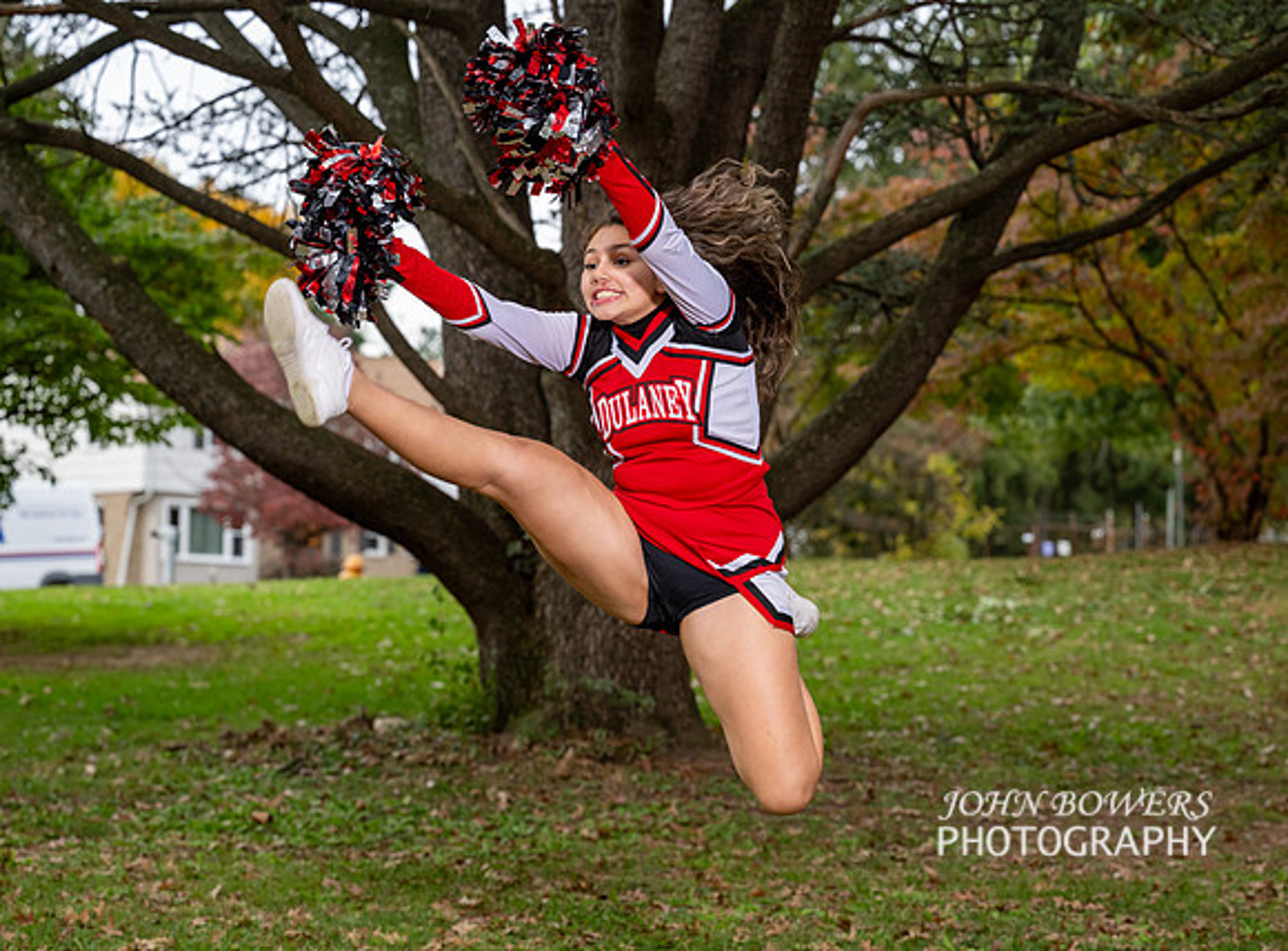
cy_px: 495
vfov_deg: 18.1
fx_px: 2990
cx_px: 647
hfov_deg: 24.3
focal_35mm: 81
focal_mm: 70
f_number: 4
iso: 320
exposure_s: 1/800
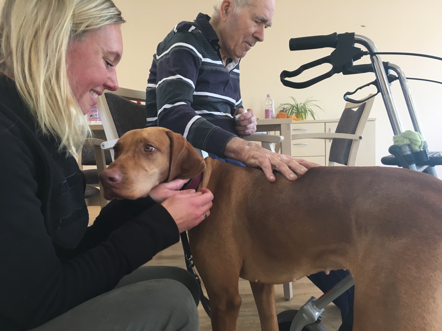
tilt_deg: -2.7
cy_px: 166
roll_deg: +1.3
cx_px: 221
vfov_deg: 48.2
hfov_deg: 61.7
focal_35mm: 29
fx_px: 370
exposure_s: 1/33
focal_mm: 4.15
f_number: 2.2
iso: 32
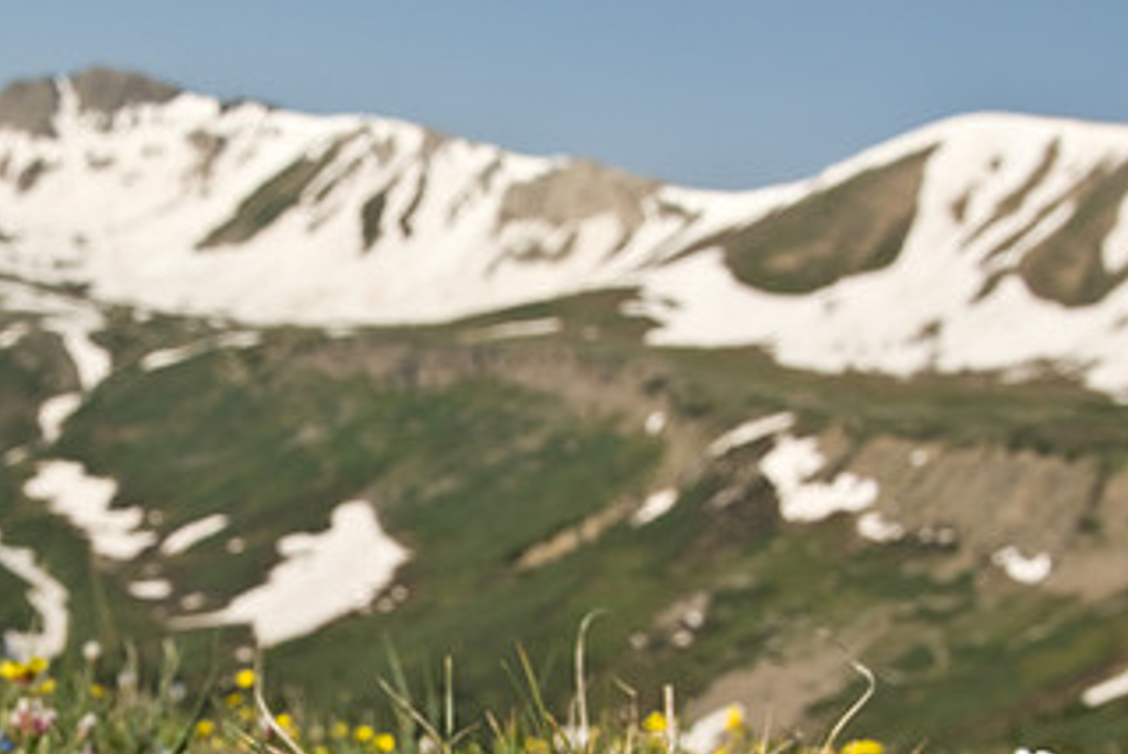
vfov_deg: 15.6
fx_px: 2728
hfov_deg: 23.0
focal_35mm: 87
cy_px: 648
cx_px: 197
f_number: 16
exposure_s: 1/60
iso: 100
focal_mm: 32
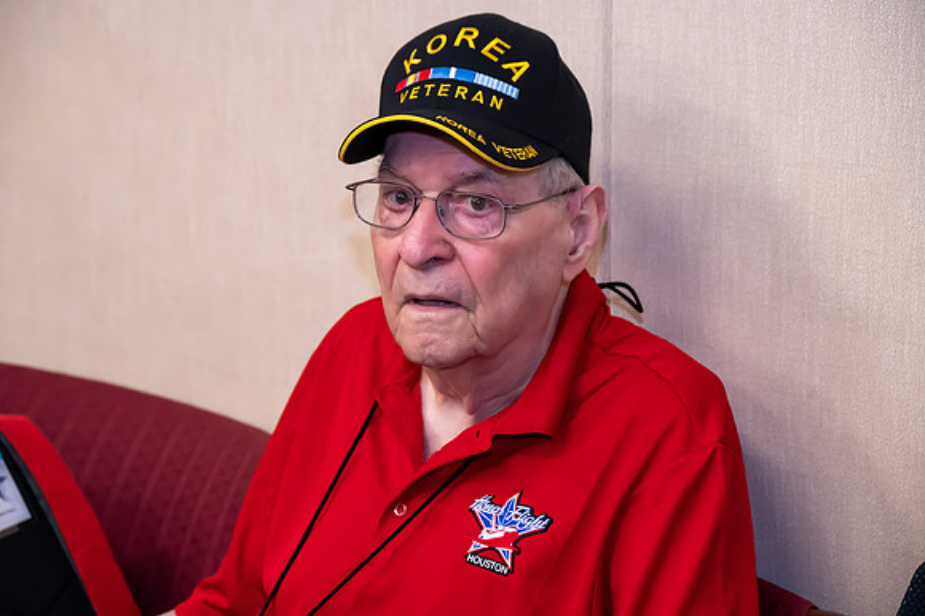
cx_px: 462
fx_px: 2542
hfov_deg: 20.6
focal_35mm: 99
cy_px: 308
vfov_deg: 13.8
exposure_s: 1/160
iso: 9000
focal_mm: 99
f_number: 6.3
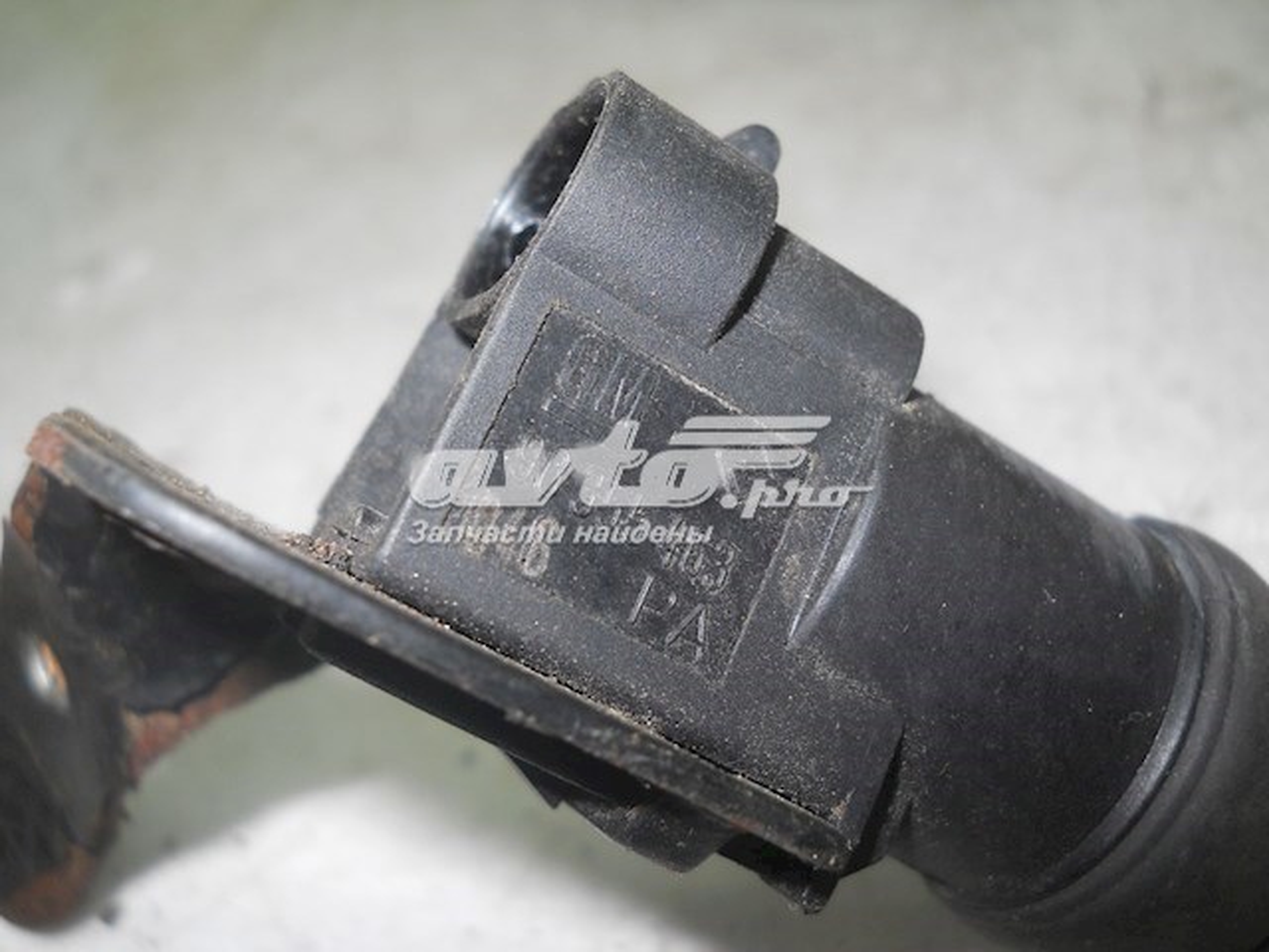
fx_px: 1503
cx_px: 634
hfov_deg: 45.8
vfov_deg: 35.1
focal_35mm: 41
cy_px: 476
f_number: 5.5
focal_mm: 6.72
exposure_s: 1/30
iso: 80
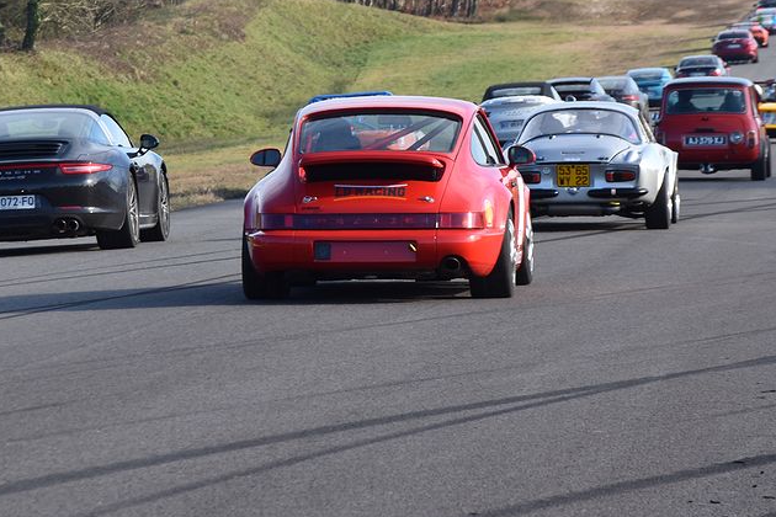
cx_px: 432
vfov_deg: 4.6
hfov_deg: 6.9
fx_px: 6465
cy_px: 134
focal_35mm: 300
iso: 125
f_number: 9
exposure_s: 1/125
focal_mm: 105
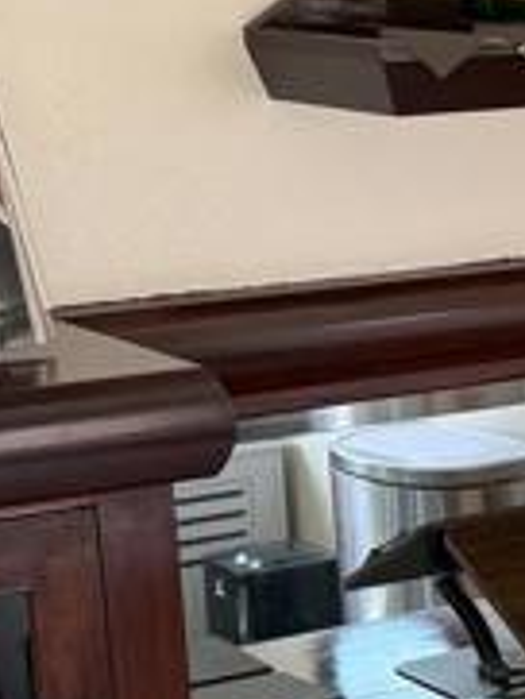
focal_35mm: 136
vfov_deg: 14.4
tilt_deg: -15.6
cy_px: 629
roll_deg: -0.7
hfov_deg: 10.3
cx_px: 911
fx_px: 2747
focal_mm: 6.76
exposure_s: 1/121
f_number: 1.78
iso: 64
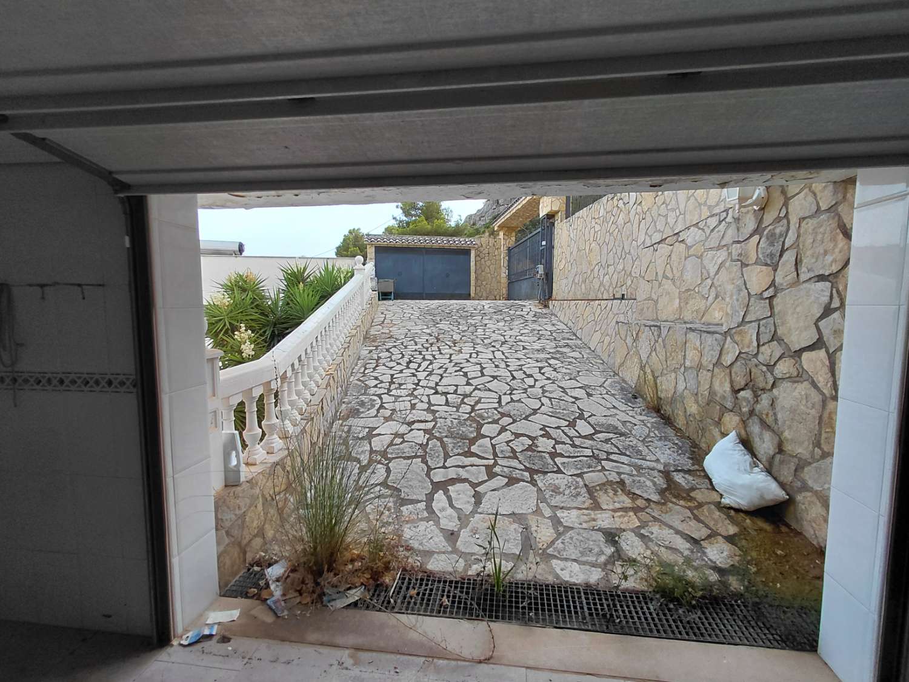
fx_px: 420
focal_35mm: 16
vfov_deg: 78.1
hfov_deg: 94.5
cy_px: 341
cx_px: 454
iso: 40
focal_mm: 1.64
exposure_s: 1/335
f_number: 2.2
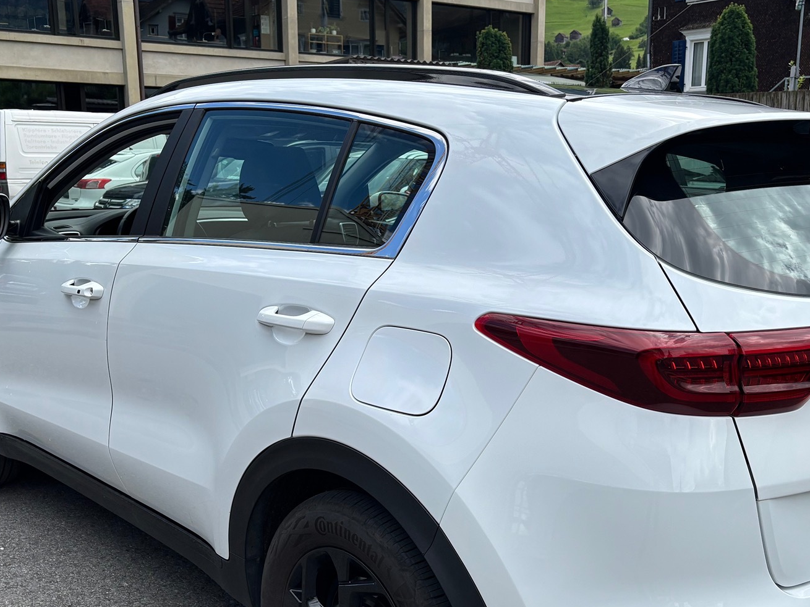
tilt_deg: -13.0
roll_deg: -0.4
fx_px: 936
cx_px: 456
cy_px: 380
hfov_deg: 46.7
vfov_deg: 35.8
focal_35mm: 40
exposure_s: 1/2342
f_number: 1.6
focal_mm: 5.96
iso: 50
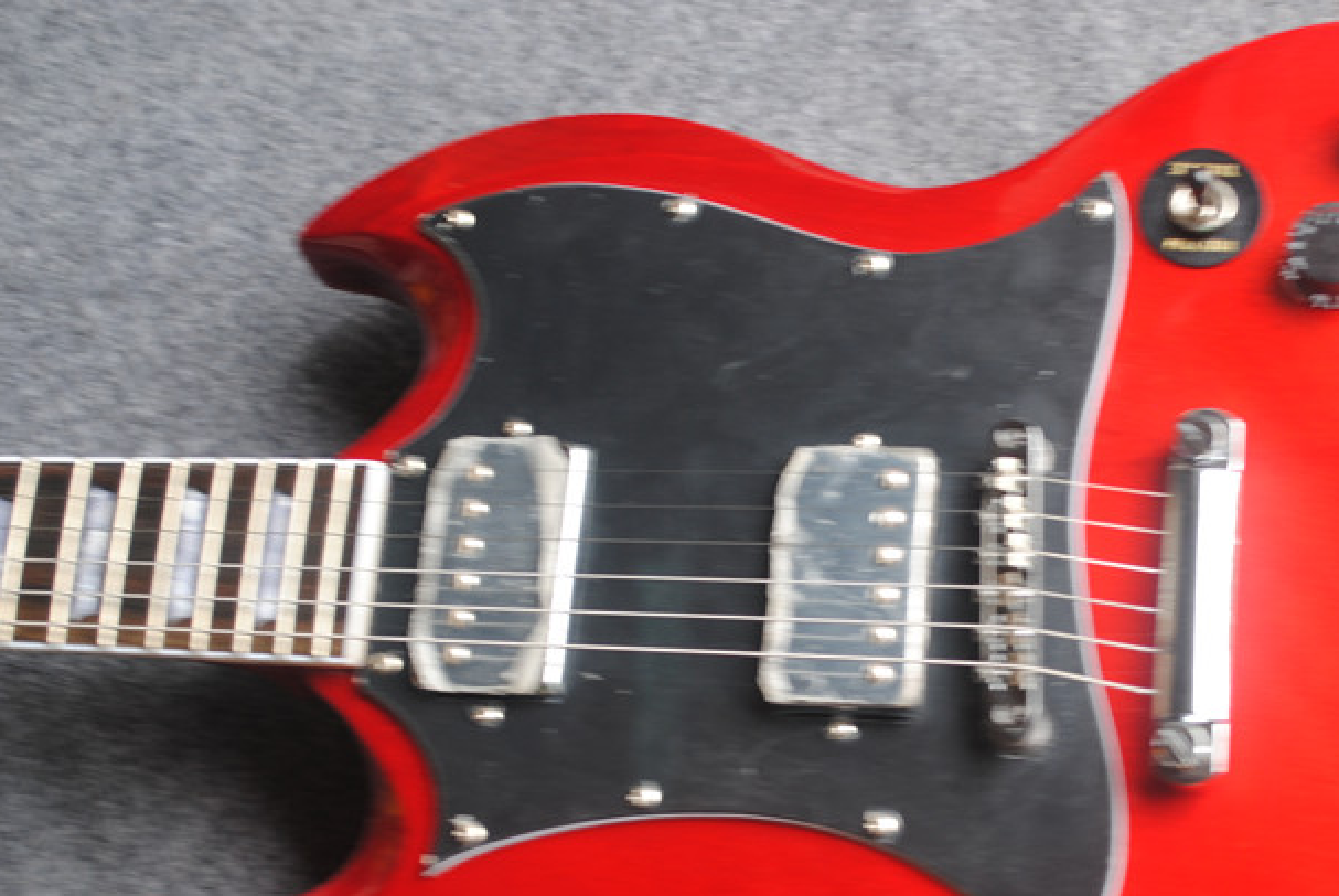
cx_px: 938
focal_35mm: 89
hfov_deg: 22.7
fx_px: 3313
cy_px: 665
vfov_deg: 15.3
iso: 100
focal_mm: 36
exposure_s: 1/13
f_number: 5.6
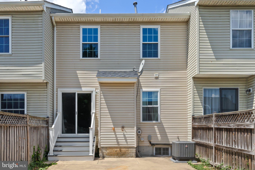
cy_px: 85
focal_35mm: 29
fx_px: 205
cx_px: 128
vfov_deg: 45.0
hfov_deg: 63.7
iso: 800
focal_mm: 19.5
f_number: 8
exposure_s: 1/2000
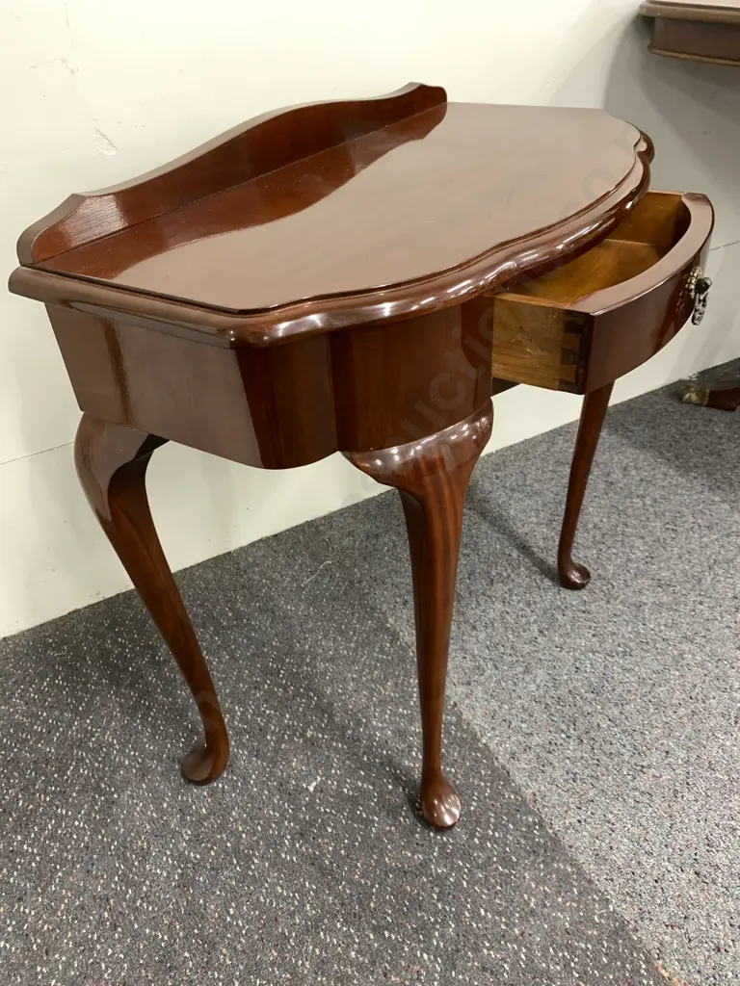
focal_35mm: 26
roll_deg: +3.8
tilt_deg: -37.3
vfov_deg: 67.3
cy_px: 493
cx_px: 370
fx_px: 741
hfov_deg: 53.1
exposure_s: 1/50
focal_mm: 4.25
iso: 250
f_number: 1.8
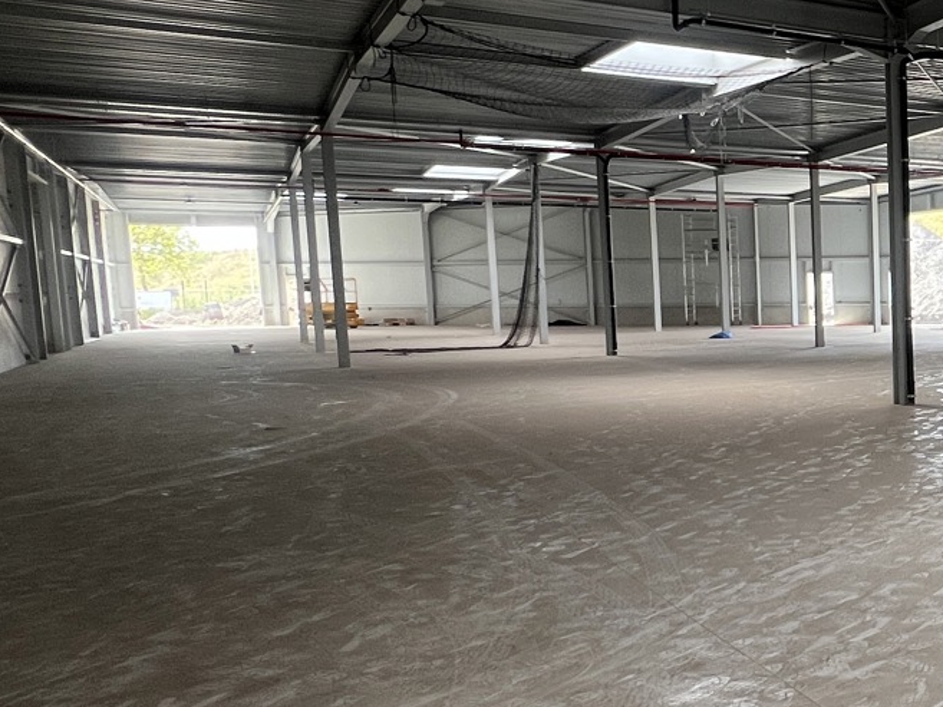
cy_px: 409
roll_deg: +0.8
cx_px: 1121
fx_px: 1035
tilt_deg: -6.8
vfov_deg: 37.6
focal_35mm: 38
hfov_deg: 37.5
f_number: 1.8
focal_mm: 1.57
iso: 80
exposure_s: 1/99
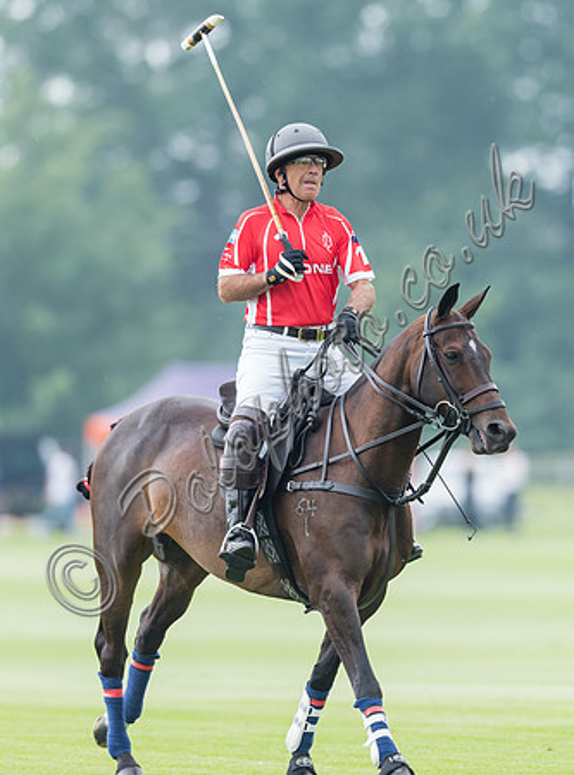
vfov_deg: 2.5
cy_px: 353
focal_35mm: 790
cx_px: 333
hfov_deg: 1.9
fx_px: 17611
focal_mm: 500
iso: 400
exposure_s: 1/640
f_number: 4.5
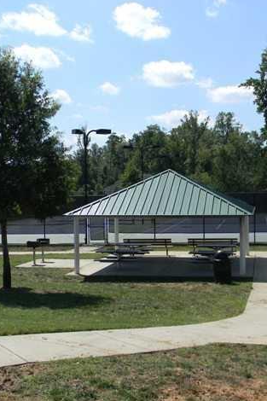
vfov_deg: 38.9
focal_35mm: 51
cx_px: 158
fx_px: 568
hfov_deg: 26.4
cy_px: 198
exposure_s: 1/298
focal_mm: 6.4
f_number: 7.4
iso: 80
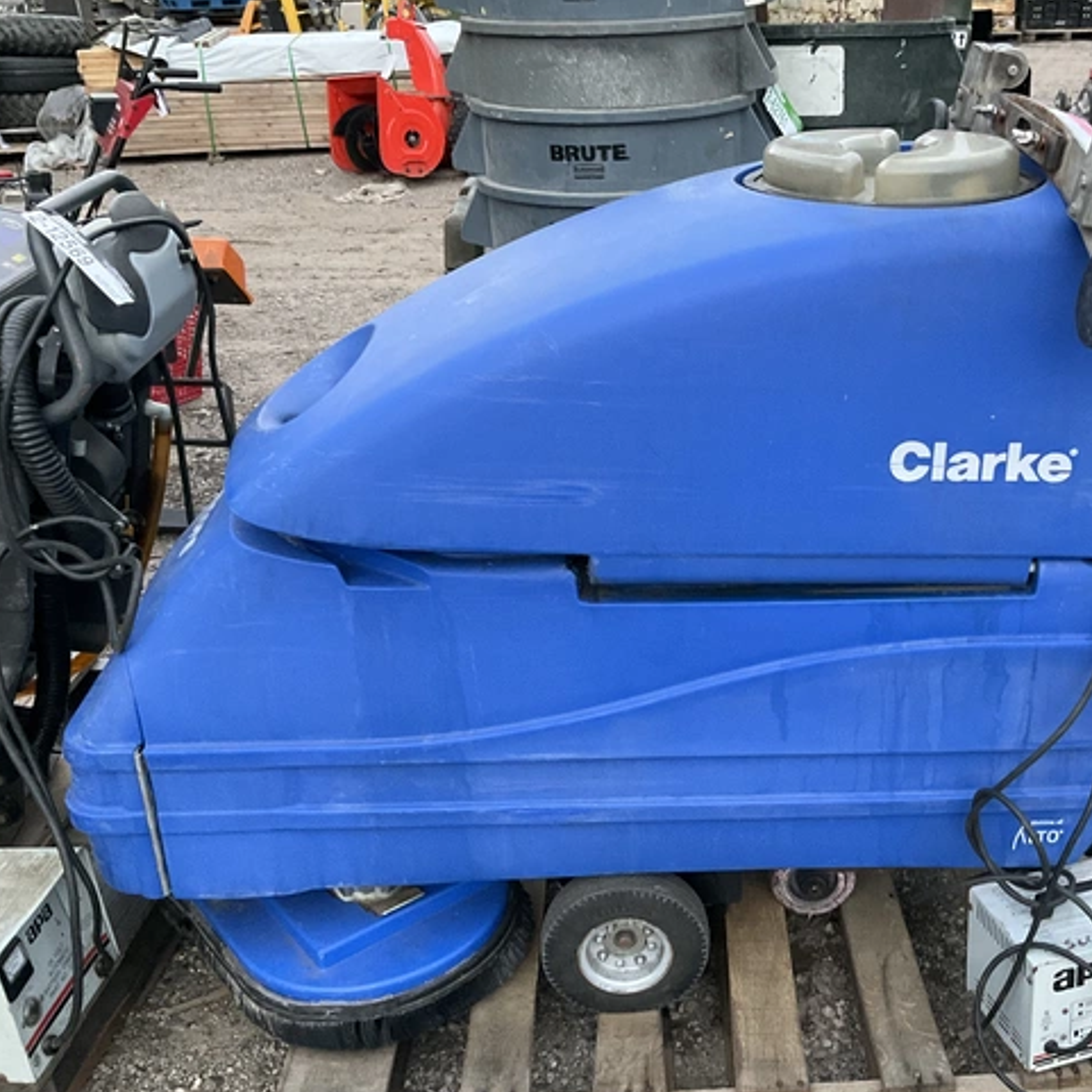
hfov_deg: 41.3
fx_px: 1428
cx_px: 726
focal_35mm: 40
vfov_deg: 41.9
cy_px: 544
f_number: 1.8
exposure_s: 1/60
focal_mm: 3
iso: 250
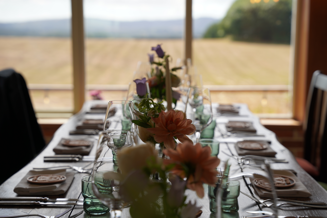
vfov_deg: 19.5
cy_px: 109
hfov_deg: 28.8
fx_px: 636
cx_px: 164
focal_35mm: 70
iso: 100
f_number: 4.5
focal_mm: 70
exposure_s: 1/400
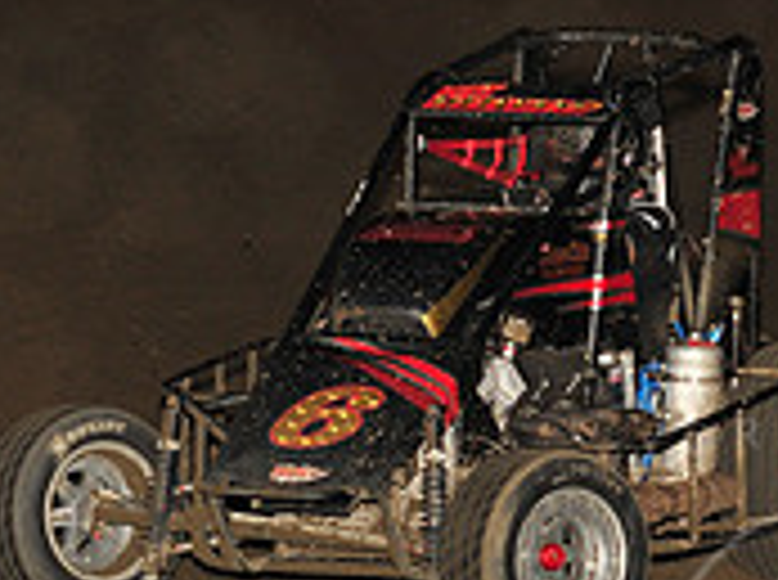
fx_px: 7603
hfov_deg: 5.8
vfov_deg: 4.4
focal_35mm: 339
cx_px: 747
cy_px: 274
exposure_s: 1/320
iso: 800
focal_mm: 105
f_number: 6.3
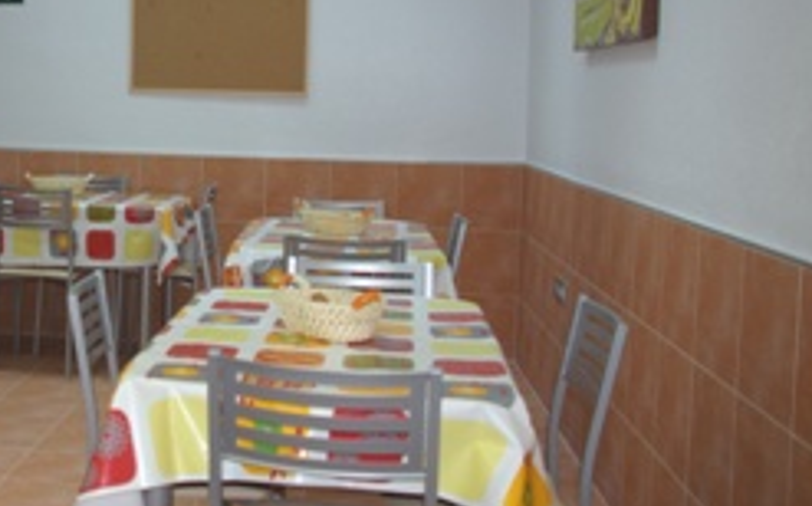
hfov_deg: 38.1
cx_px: 112
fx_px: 1106
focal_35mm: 50
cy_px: 118
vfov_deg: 25.4
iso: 100
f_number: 3.5
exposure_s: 1/30
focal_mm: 18
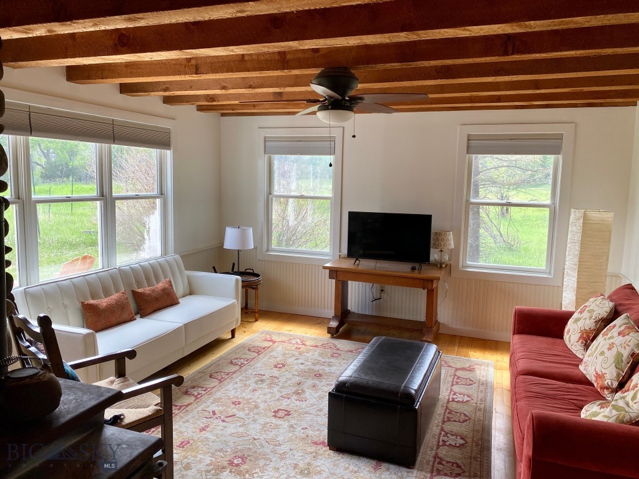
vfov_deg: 53.1
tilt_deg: -7.8
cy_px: 240
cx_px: 320
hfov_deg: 67.3
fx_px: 480
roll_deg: -1.7
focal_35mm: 26
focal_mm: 4.25
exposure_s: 1/120
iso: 64
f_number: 1.8
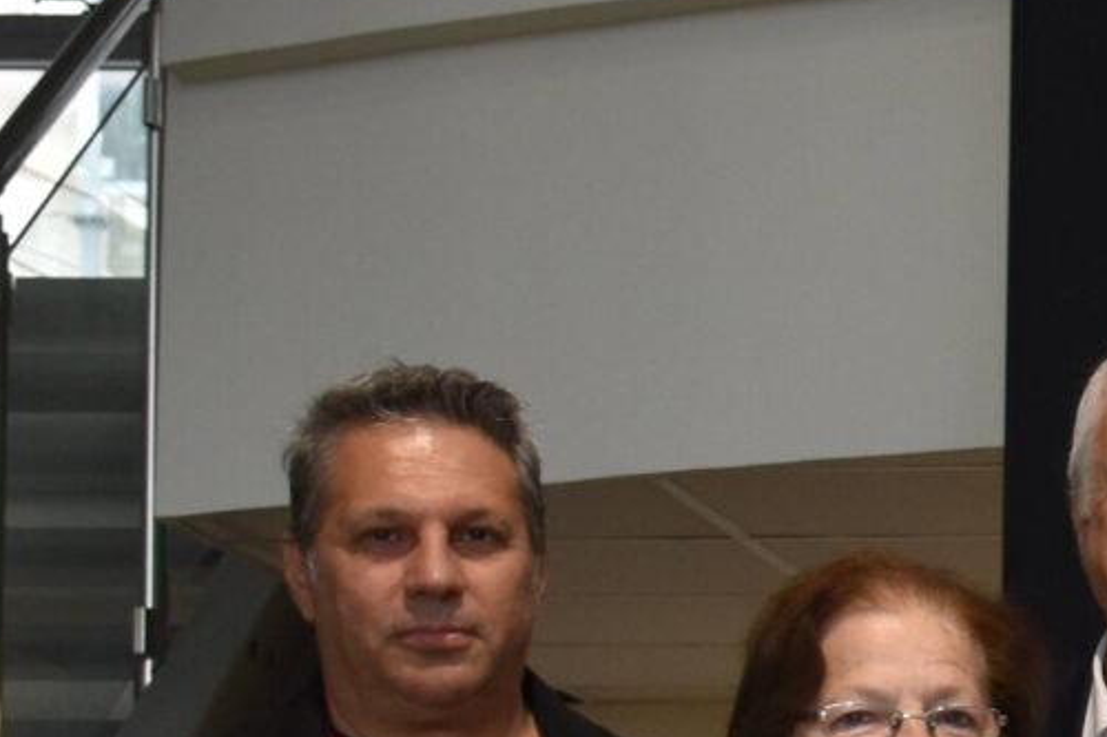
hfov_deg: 9.2
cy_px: 1006
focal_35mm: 208
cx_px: 2303
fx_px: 6380
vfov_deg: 6.5
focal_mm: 27
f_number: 4
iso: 500
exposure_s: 1/250
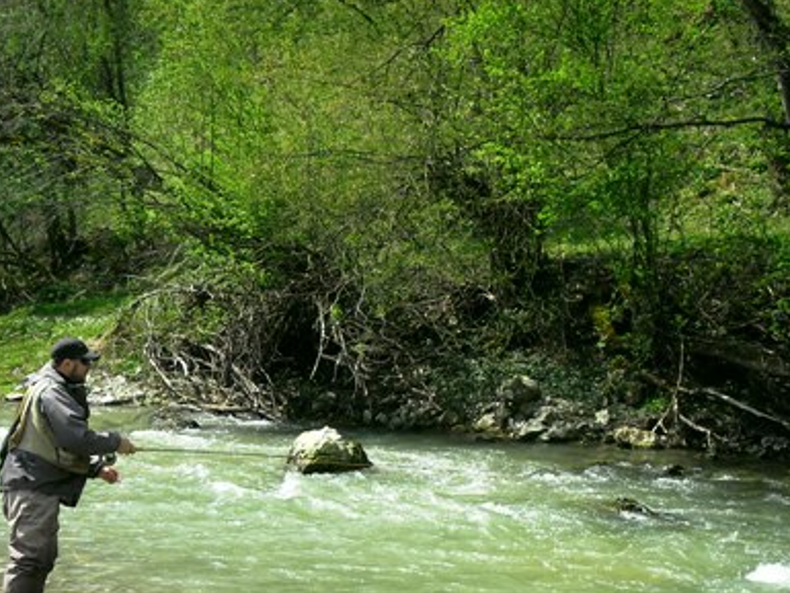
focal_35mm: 88
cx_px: 300
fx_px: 2009
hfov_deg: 22.2
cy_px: 431
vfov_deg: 16.7
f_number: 4.1
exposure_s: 1/534
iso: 80
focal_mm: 9.4
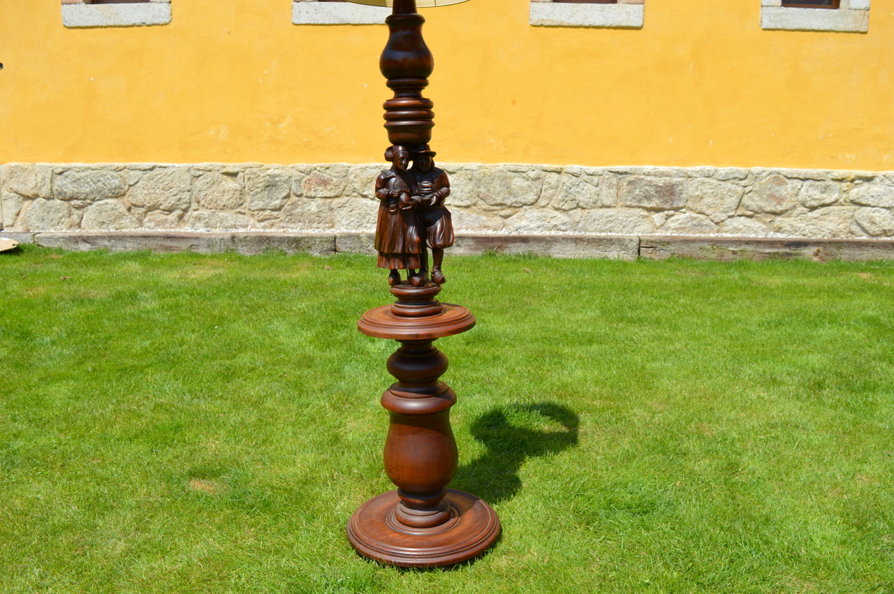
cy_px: 297
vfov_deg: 41.6
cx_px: 447
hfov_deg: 59.5
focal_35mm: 32
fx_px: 782
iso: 100
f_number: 9
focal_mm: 21
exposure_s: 1/320
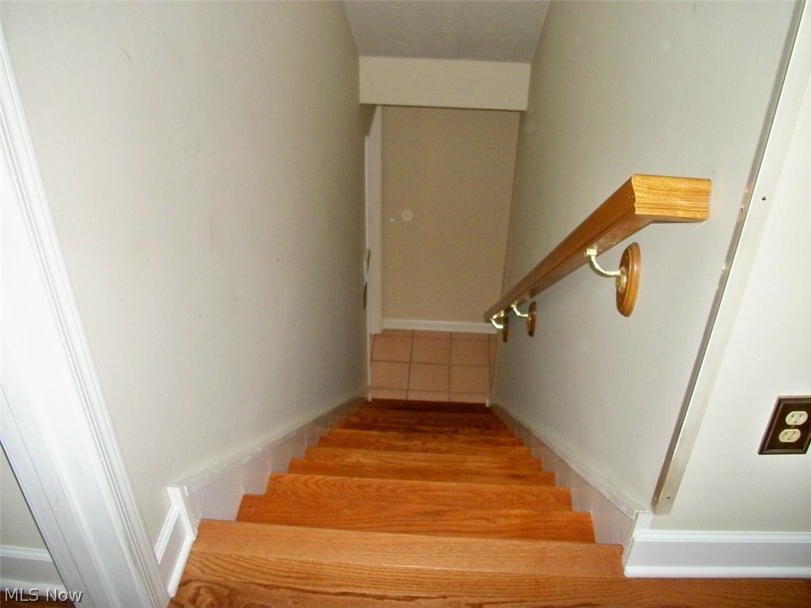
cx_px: 406
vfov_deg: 44.2
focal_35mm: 32
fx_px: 750
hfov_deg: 56.8
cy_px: 304
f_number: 2.9
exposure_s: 1/125
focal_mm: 5.7
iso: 250
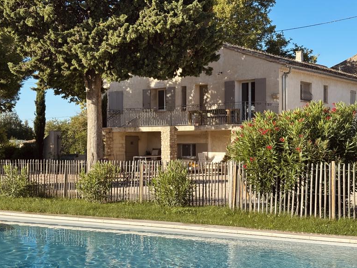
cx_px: 180
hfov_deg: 35.5
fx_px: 557
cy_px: 131
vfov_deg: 27.0
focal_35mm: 54
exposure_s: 1/1248
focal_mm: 5.96
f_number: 1.6
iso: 32
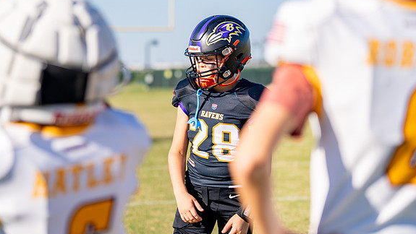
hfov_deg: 18.0
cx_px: 218
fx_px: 1313
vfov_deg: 10.2
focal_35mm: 119
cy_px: 88
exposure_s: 1/2500
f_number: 2.8
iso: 160
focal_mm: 100
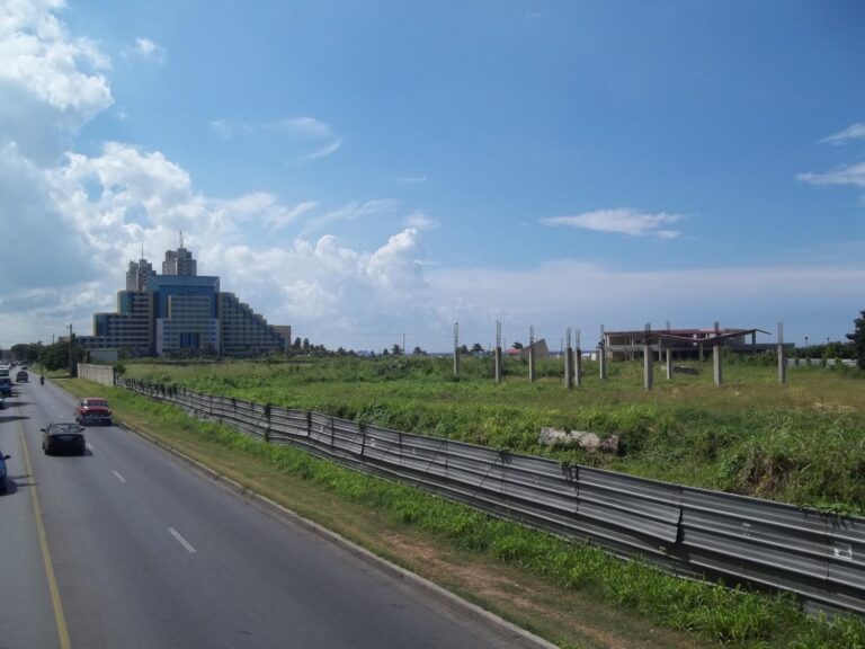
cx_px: 432
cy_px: 324
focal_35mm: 32
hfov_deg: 56.8
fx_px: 800
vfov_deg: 44.2
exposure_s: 1/320
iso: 64
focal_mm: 5.7
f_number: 8.8
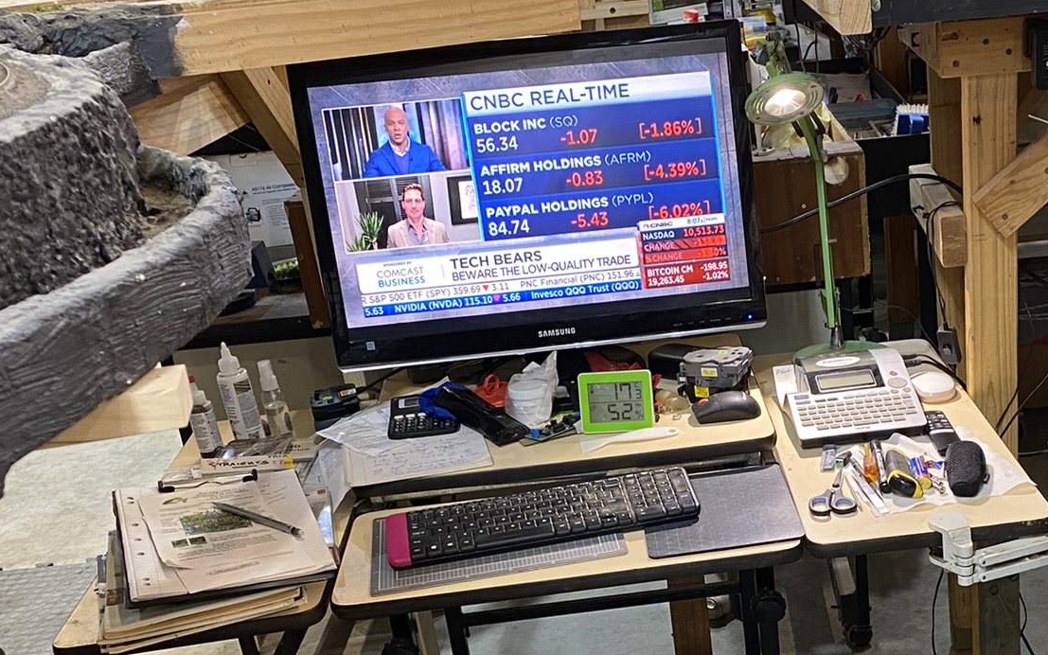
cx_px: 755
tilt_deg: -26.1
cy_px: 558
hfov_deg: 38.8
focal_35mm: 51
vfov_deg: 24.8
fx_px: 1457
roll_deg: +5.7
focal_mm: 4.25
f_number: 1.8
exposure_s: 1/50
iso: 250
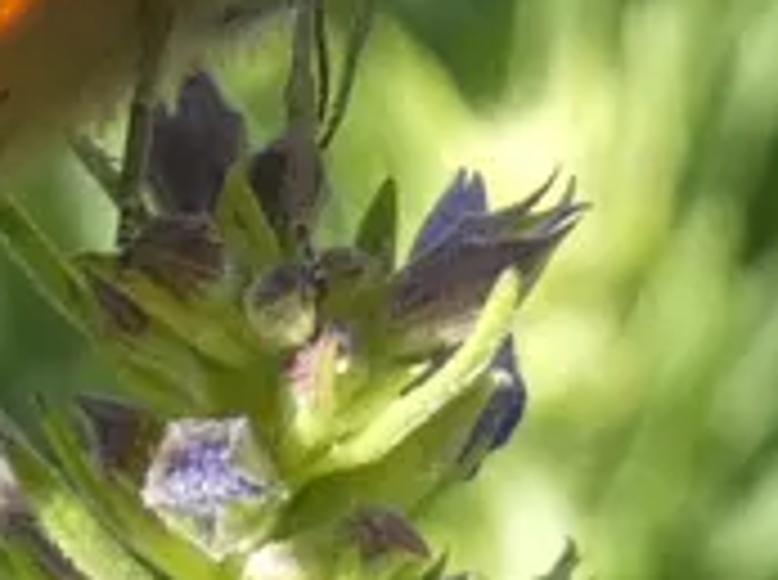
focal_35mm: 1683
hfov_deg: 1.2
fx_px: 37747
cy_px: -58
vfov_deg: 0.9
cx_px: 9
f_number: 5.6
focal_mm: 81.4
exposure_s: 1/100
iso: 200
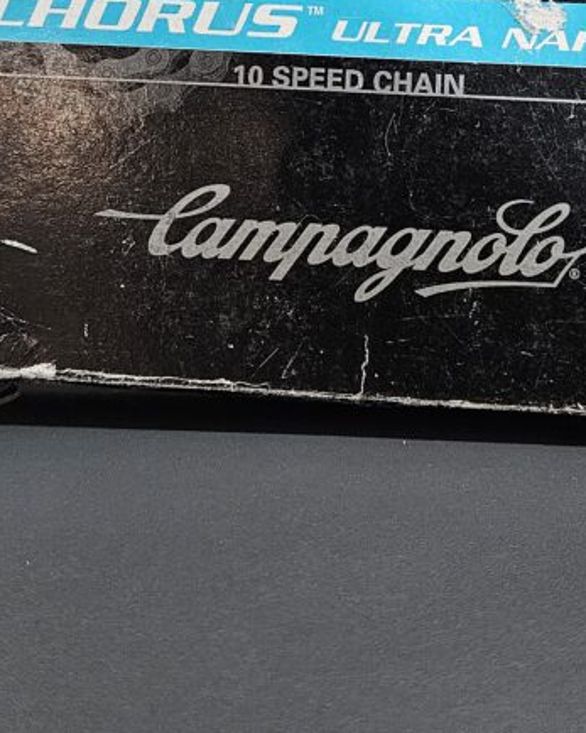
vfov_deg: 33.7
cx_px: 321
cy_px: 91
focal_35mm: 53
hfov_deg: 28.6
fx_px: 1149
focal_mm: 5.4
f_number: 1.8
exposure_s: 1/100
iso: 500
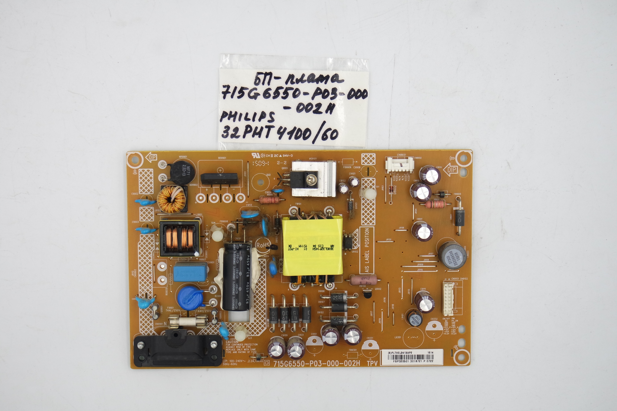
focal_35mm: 48
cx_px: 308
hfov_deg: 41.1
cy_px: 206
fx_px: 823
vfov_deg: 28.1
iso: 160
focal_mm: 18
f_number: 4.5
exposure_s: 1/125
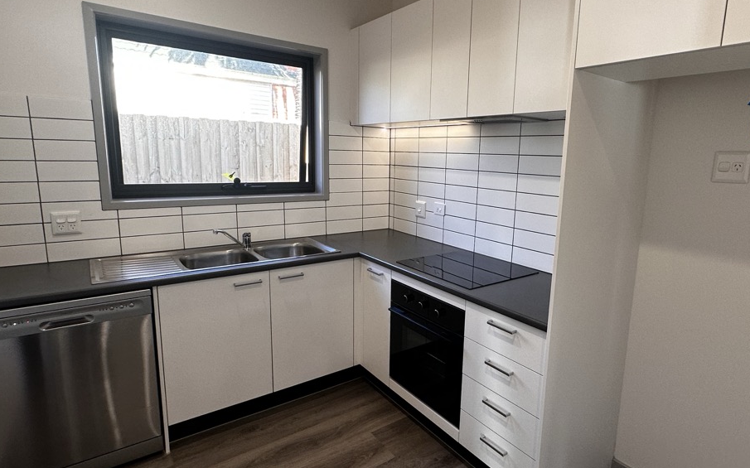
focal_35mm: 21
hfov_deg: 81.8
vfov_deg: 57.2
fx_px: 429
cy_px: 226
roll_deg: -1.9
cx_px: 427
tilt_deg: -8.2
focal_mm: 2.22
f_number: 2.2
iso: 100
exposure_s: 1/100
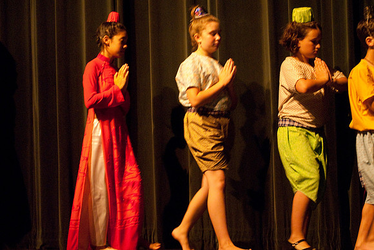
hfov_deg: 17.0
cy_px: 125
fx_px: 1248
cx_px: 187
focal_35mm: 120
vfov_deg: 11.4
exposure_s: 1/40
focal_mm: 80
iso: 1000
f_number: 2.8
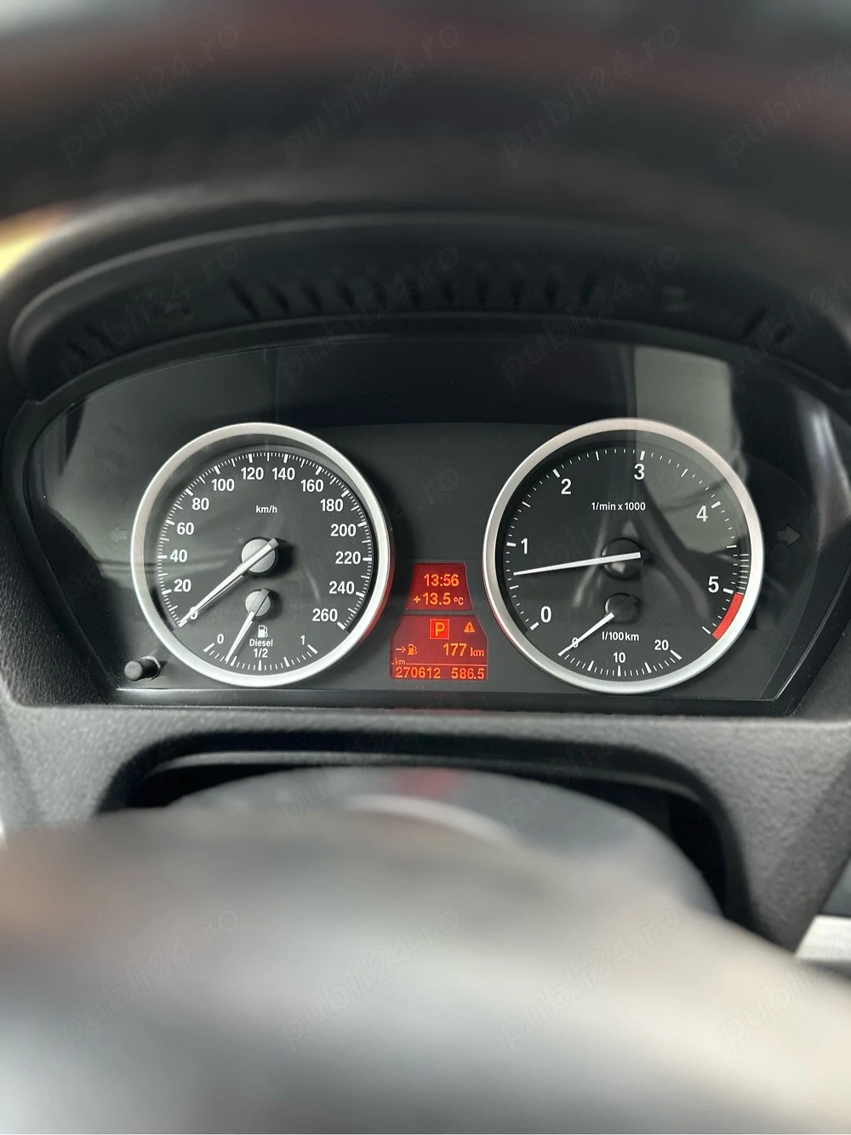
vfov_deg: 71.6
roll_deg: -2.0
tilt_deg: -14.7
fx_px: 787
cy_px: 568
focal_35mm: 24
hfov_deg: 56.8
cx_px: 426
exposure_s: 1/67
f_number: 1.78
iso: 250
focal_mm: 6.86
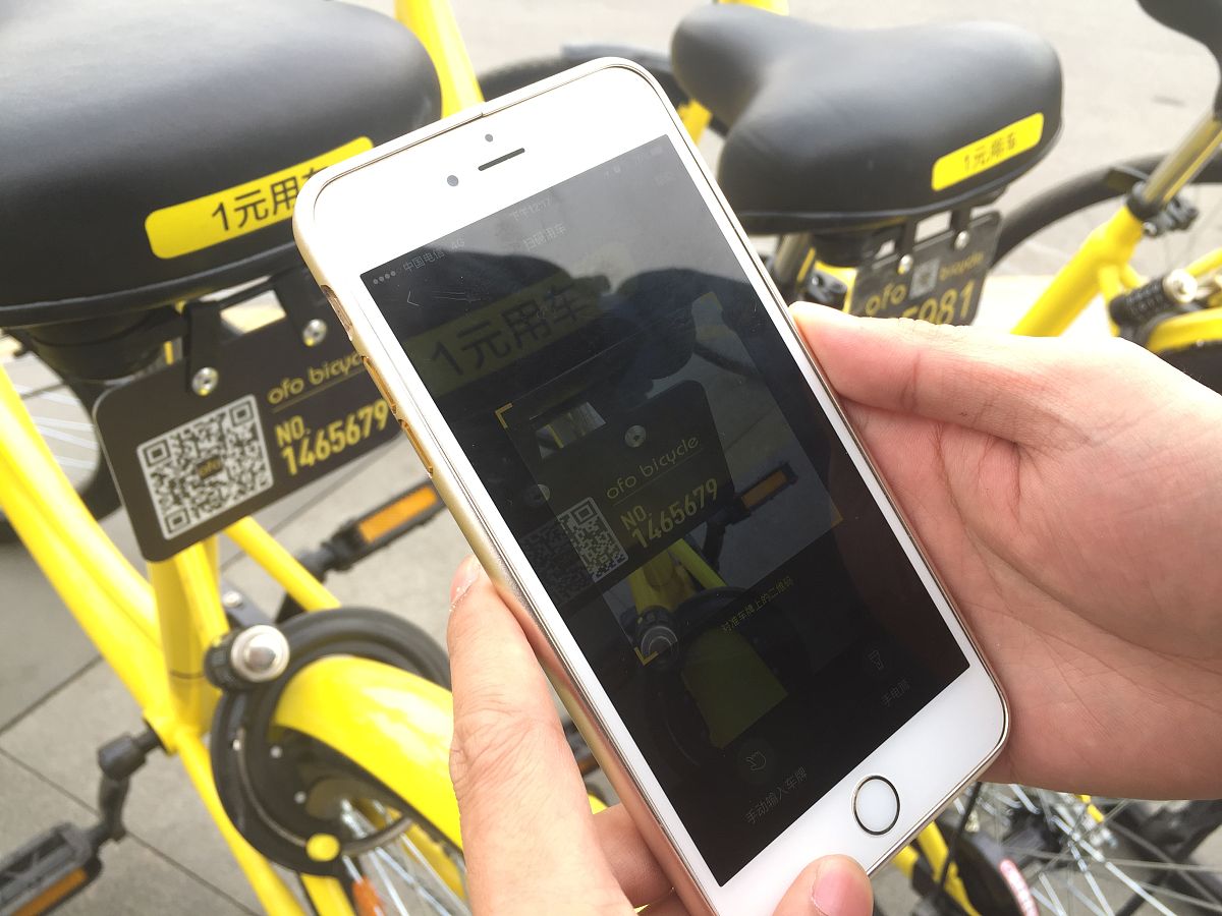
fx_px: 1024
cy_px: 458
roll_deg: -6.1
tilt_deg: -34.9
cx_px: 611
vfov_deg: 48.2
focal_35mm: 29
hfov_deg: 61.7
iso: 32
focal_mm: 4.15
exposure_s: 1/107
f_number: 2.2
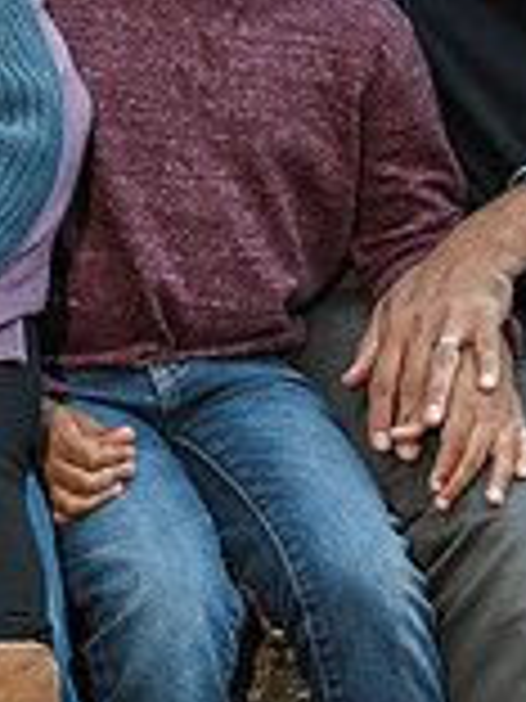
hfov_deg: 4.4
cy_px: -33
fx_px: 6767
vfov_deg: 5.9
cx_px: -133
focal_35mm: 334
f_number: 4
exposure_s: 1/125
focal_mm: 90
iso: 640
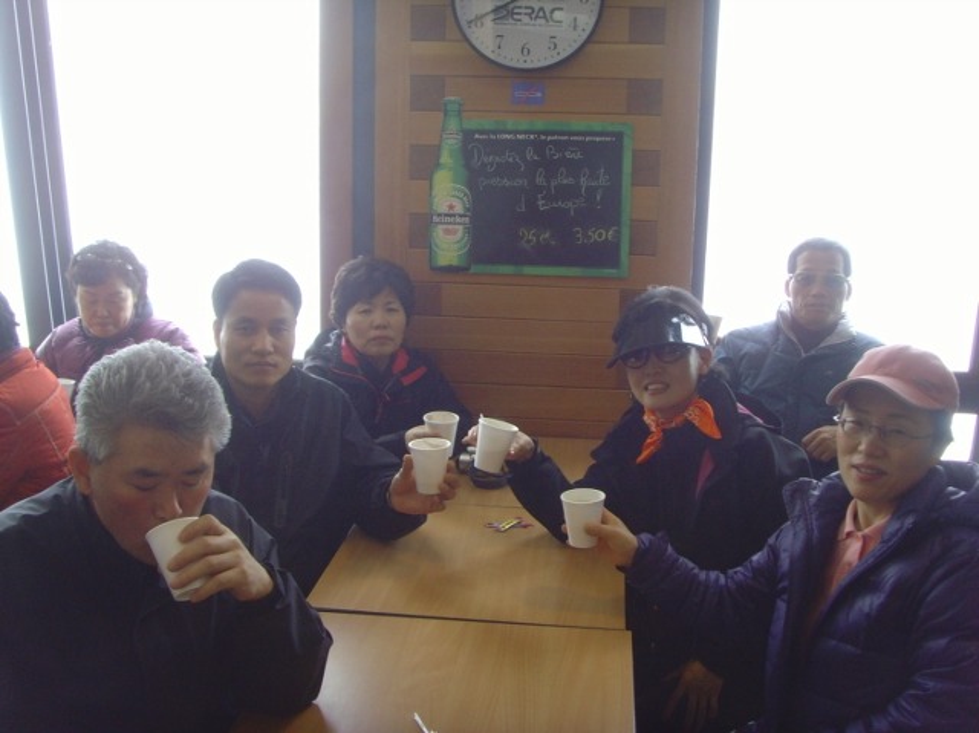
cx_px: 490
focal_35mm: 39
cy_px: 366
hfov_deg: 47.9
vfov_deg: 36.8
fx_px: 1102
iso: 120
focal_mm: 6.6
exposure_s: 1/45
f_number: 3.5
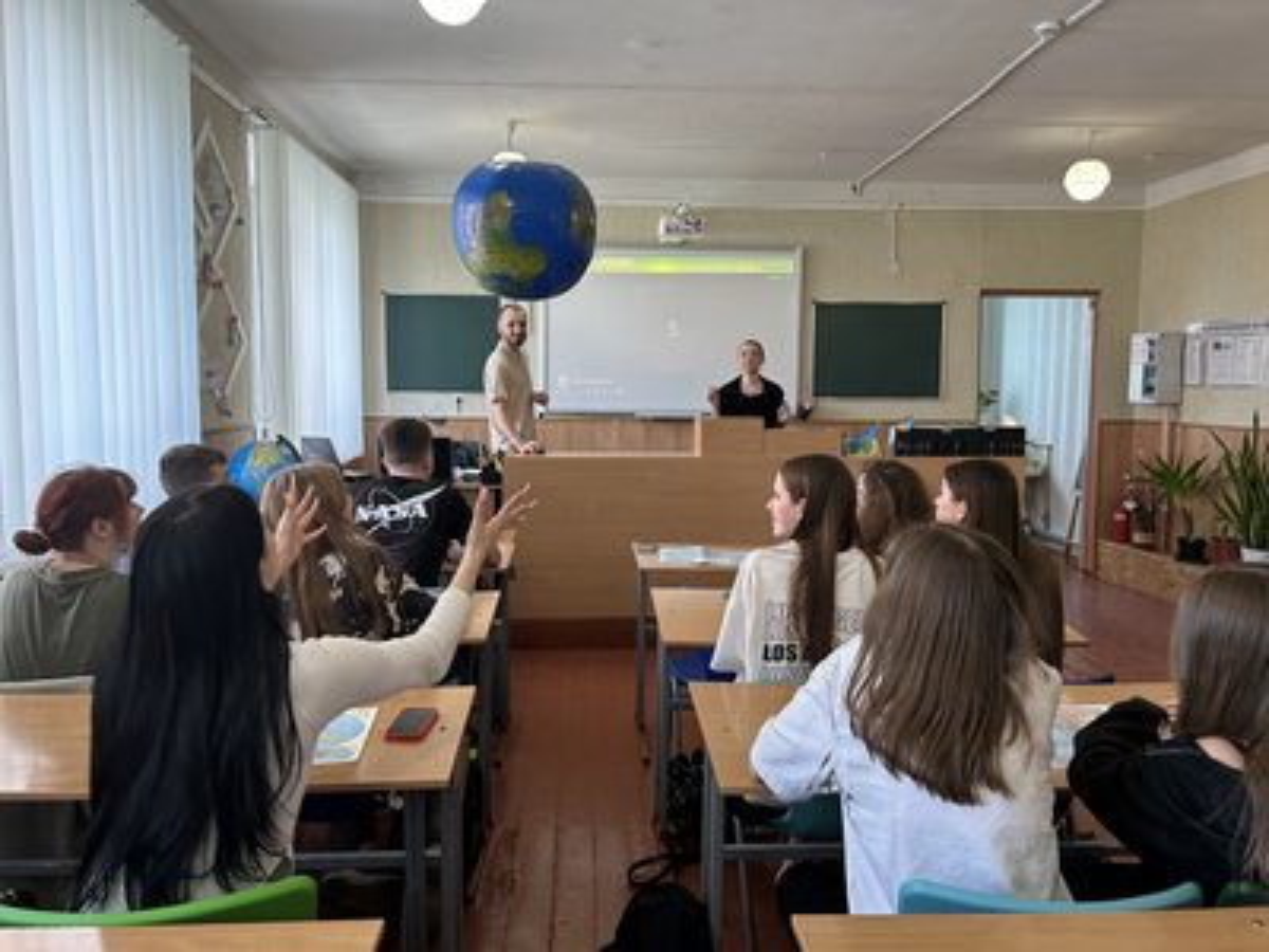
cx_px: 634
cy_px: 476
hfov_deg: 67.3
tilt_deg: -3.8
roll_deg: +0.0
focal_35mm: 26
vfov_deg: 53.1
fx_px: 953
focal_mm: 5.7
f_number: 1.5
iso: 64
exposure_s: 1/120
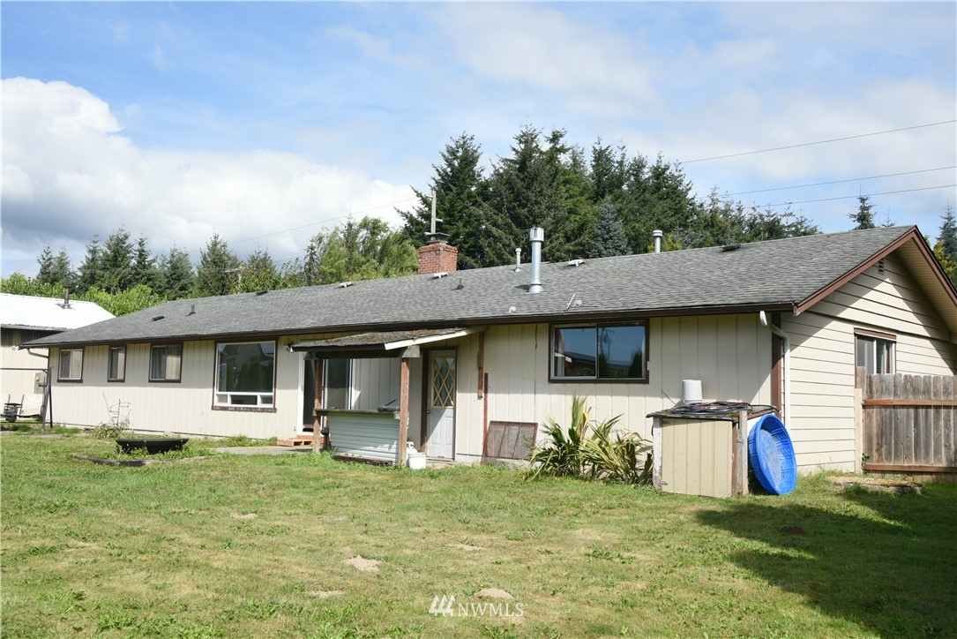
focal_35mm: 35
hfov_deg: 54.4
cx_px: 478
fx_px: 931
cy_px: 320
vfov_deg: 37.9
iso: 800
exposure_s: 1/1000
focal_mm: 35
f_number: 16
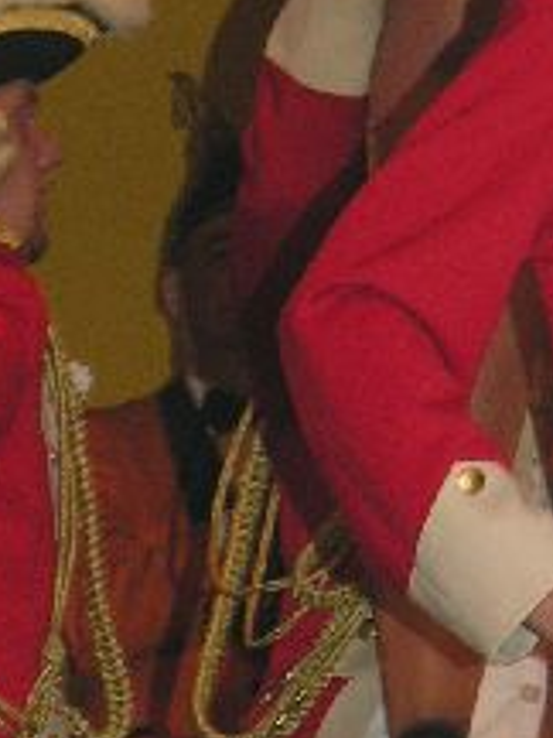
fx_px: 12652
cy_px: -384
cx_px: 618
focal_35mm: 594
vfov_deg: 3.3
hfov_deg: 2.5
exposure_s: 1/120
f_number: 3.9
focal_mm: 40
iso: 100
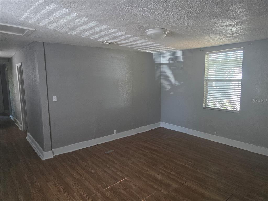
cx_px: 134
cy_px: 100
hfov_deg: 73.9
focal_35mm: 23
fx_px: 178
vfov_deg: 58.9
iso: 250
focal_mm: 6.3
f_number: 1.7
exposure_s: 1/120
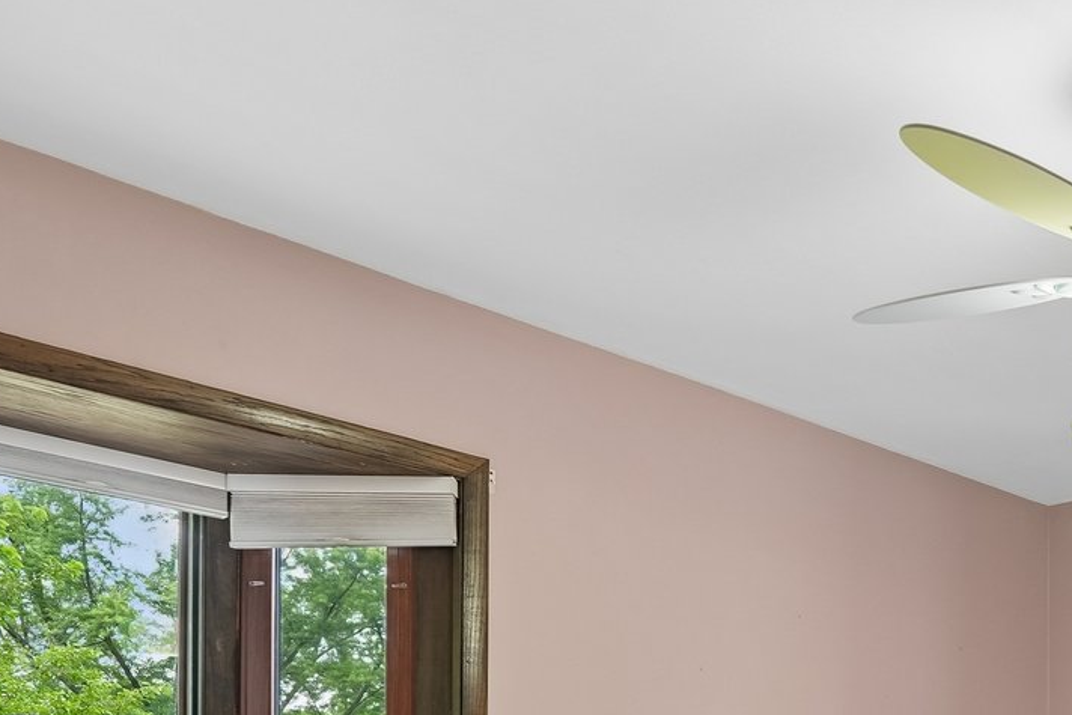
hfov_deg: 38.2
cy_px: 877
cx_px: 1061
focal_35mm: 46
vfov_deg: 25.9
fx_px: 1370
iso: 320
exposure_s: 1/8
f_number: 5.6
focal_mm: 16
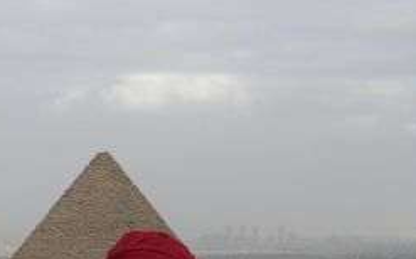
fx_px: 1869
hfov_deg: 12.7
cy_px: 279
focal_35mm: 165
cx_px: 134
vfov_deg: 7.9
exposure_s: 1/386
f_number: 3.7
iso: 50
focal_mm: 10.9
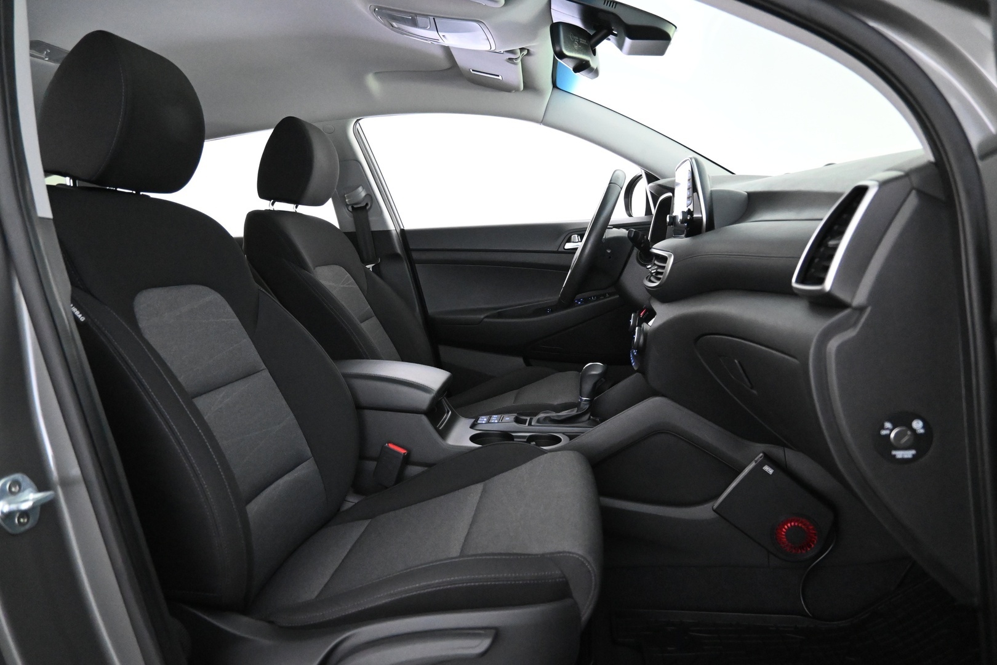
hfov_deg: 73.7
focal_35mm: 24
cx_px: 498
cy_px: 332
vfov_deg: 53.1
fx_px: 665
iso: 6400
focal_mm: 16
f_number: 3.5
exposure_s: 1/50
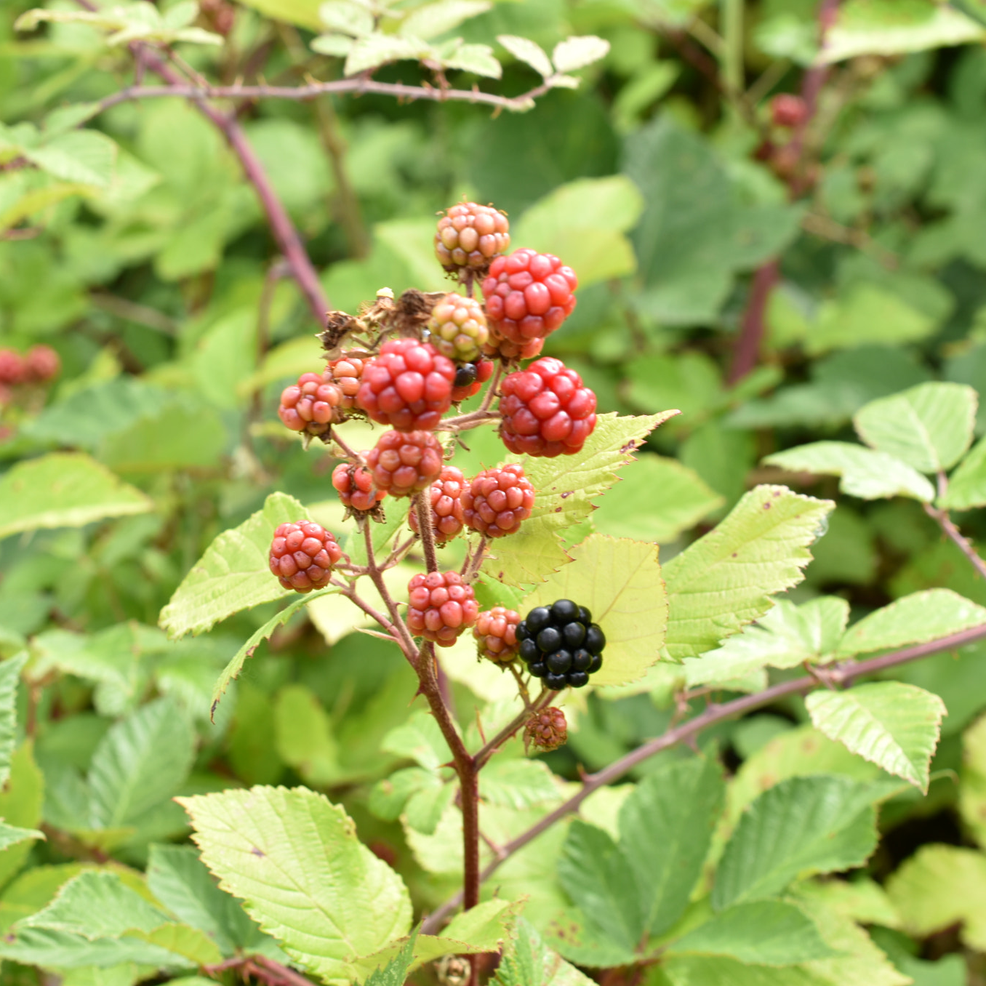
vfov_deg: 22.5
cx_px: 561
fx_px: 2481
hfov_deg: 22.5
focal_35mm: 77
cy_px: 494
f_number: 9
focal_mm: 40
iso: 100
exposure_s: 1/60
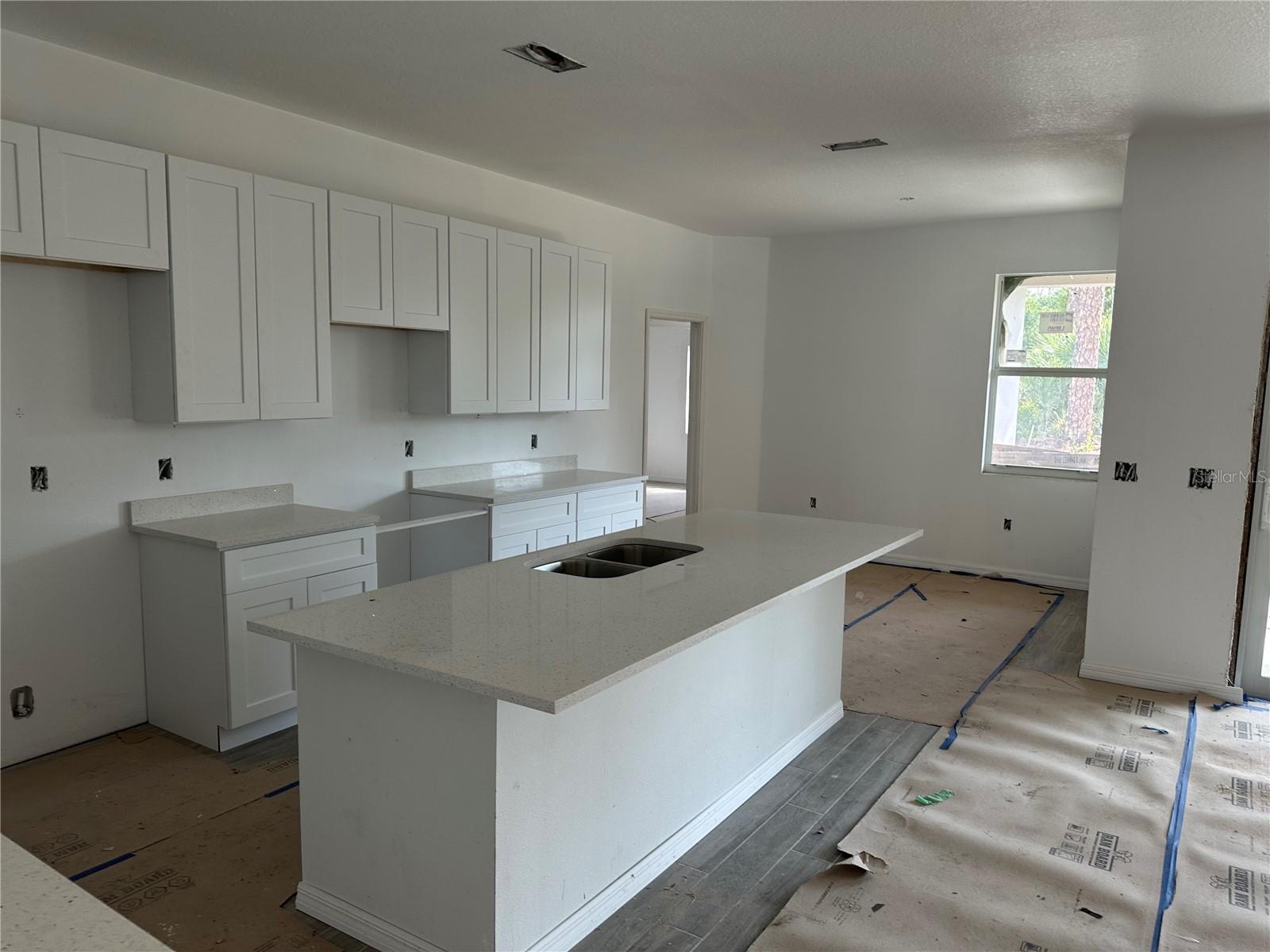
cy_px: 476
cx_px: 635
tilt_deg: -6.1
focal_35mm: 24
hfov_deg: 71.6
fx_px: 881
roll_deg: -0.7
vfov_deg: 56.8
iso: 64
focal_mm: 6.86
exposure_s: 1/121
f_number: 1.78
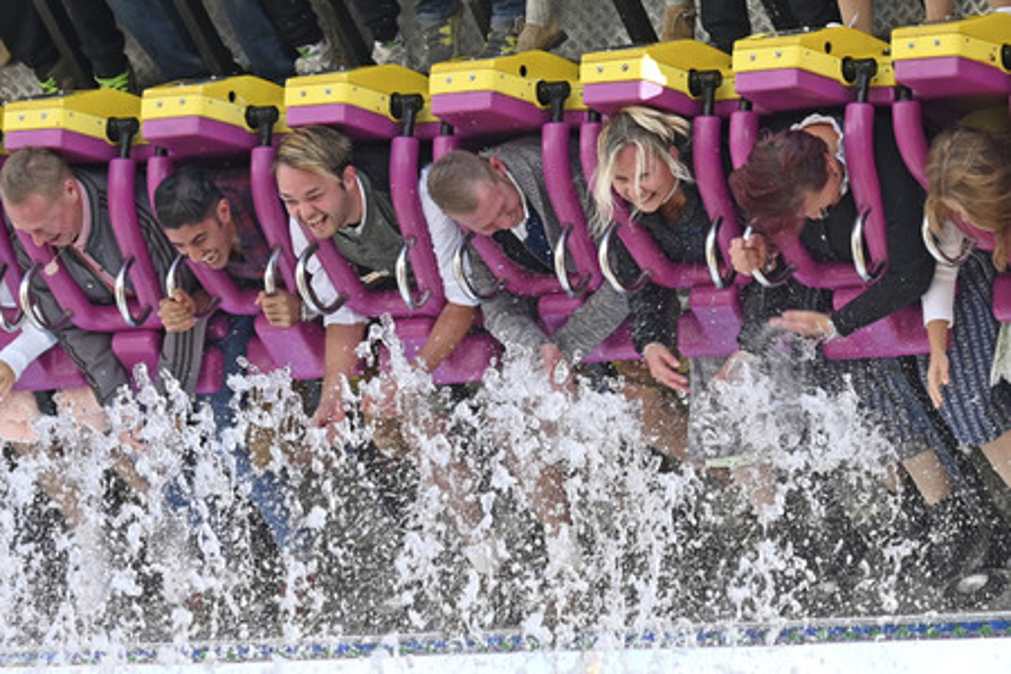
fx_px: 5055
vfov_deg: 7.6
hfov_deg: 11.4
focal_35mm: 180
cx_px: 506
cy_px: 337
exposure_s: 1/320
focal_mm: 120
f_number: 6.3
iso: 400
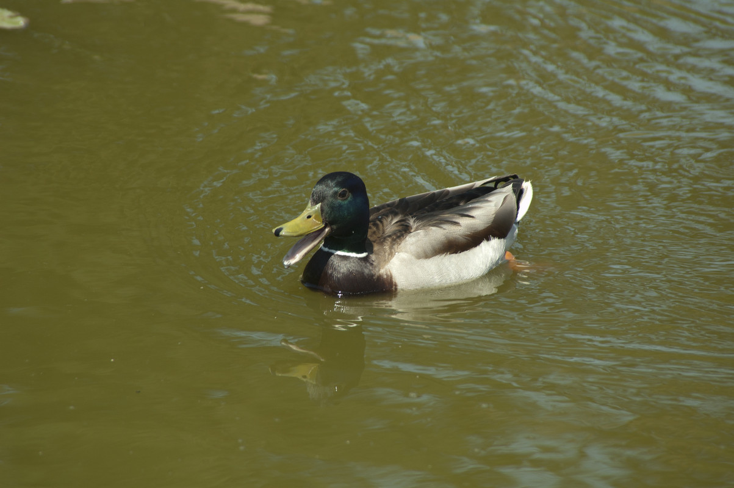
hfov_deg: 6.9
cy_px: 244
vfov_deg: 4.6
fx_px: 6111
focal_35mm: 300
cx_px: 367
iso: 200
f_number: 6.3
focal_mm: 200
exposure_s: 1/320
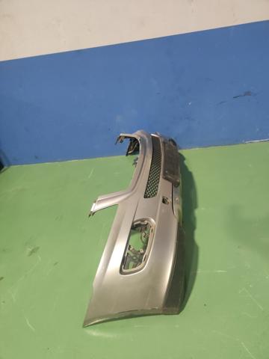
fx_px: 259
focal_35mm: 25
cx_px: 134
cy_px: 180
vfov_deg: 69.4
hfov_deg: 54.9
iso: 2316
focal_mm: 4.7
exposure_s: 1/20
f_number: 1.79
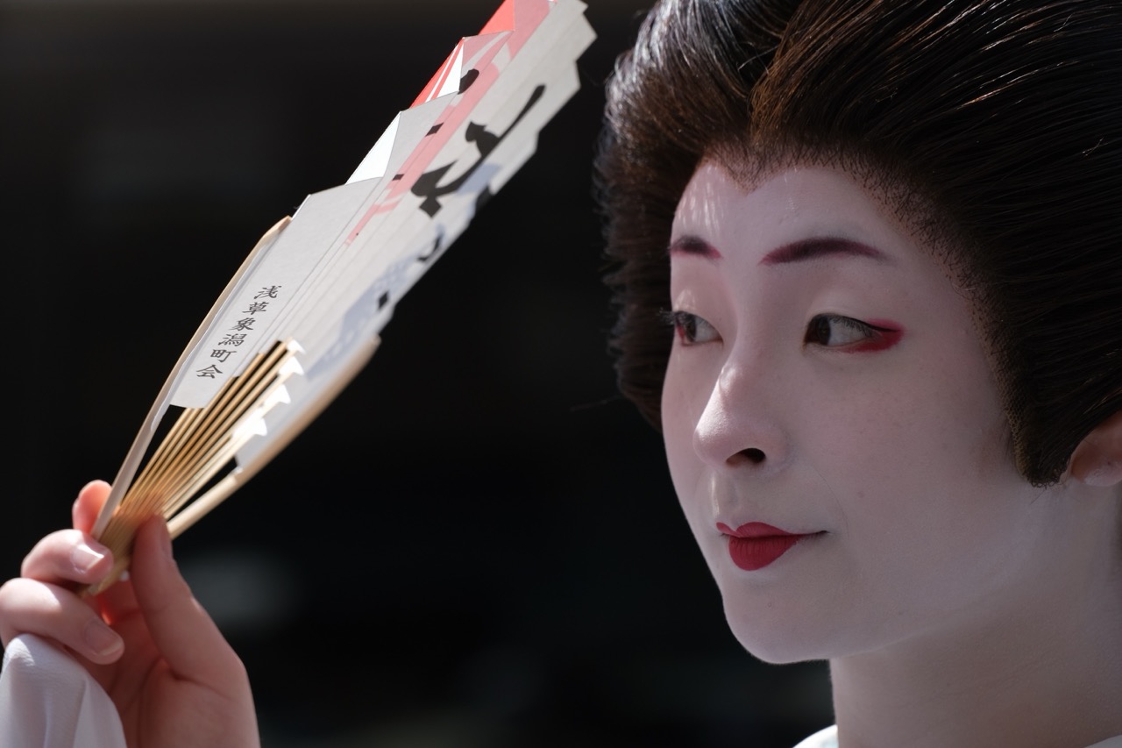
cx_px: 561
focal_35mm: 334
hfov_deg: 6.2
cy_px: 374
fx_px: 10408
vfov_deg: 4.1
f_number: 5.6
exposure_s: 1/500
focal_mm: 222.5
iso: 160
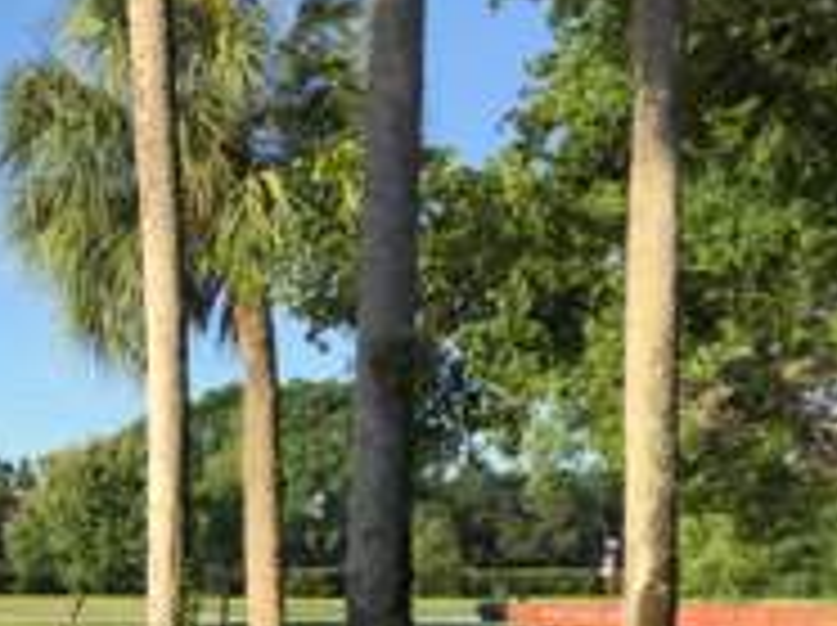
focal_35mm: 80
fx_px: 1932
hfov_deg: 23.3
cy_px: 754
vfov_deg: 17.5
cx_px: -22
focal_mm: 3.3
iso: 25
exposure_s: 1/662
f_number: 2.4
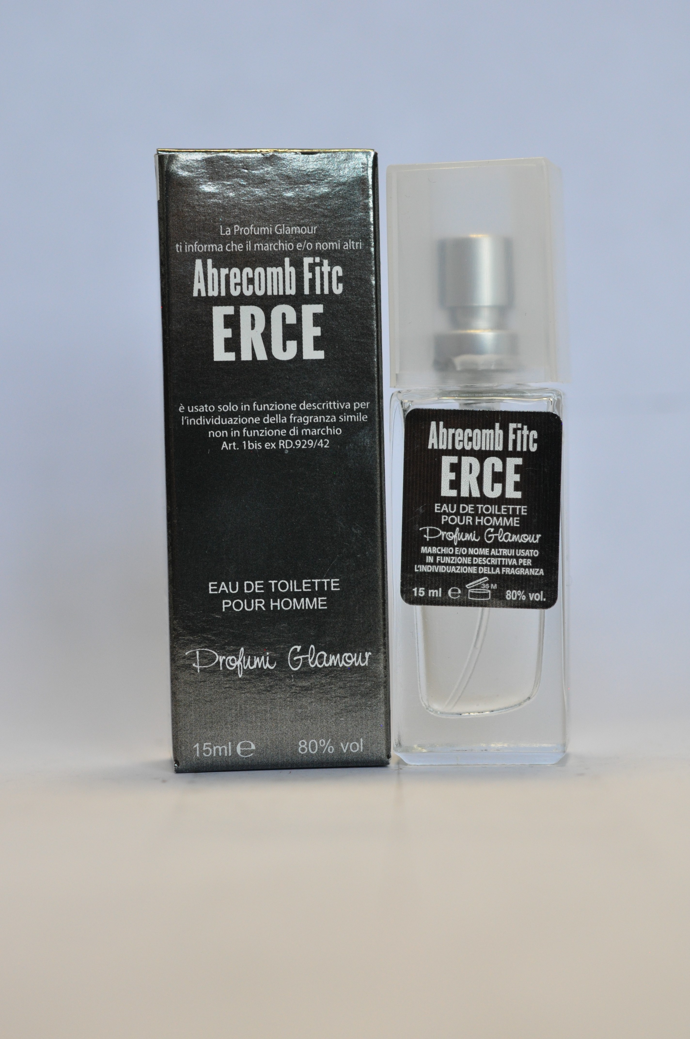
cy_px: 520
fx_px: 2594
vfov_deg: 22.6
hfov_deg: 15.2
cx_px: 345
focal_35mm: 90
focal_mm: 60
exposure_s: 1/250
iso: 800
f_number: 4
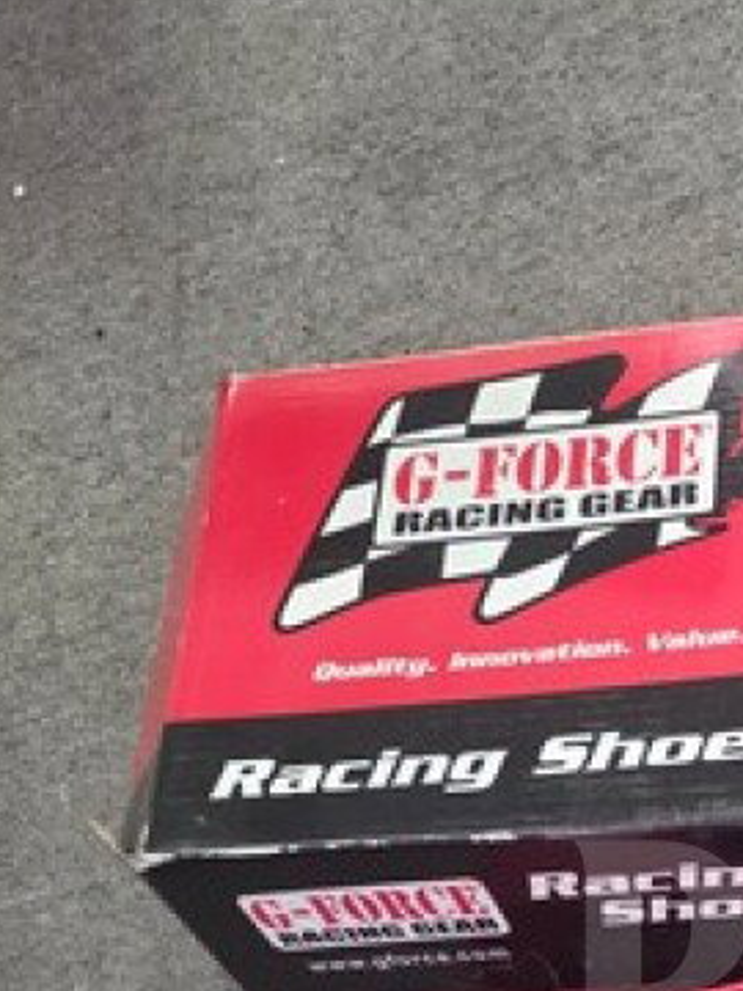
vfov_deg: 32.8
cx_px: 820
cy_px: 1058
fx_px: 1488
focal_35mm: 52
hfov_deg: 25.9
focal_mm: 6.3
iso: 640
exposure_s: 1/120
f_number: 1.7
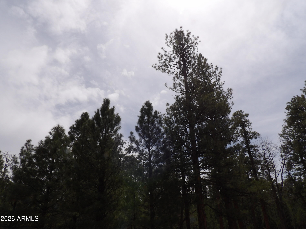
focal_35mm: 24
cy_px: 114
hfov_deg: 71.6
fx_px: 212
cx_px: 153
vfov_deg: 56.8
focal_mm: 4.3
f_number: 7.4
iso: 100
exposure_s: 1/510
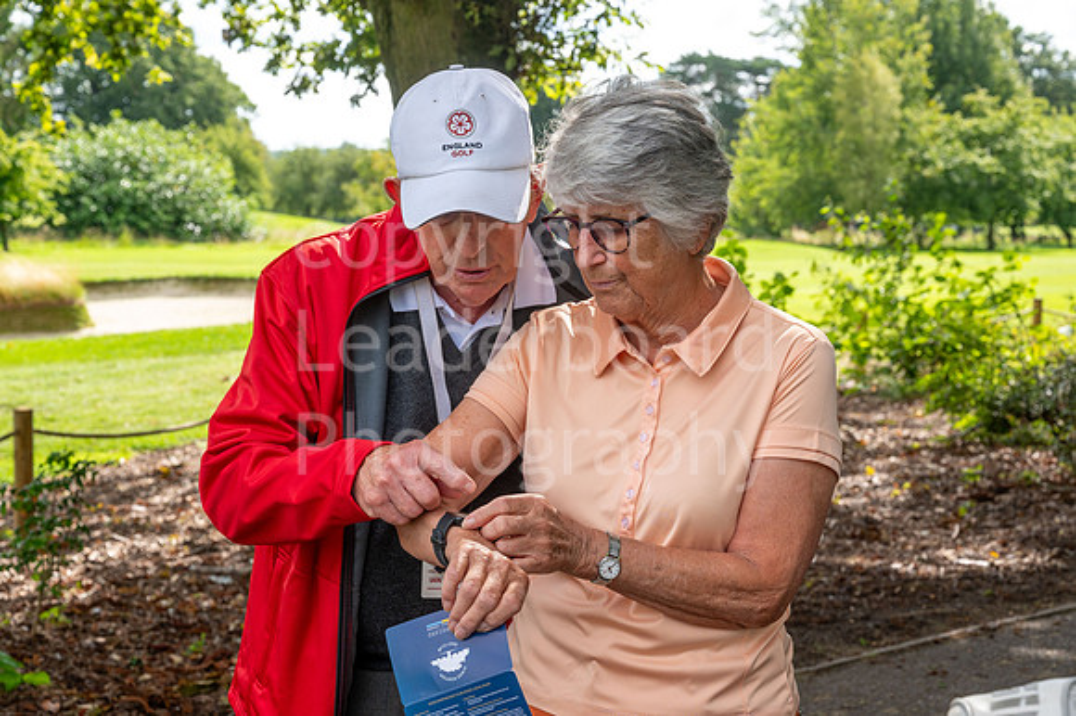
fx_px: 1882
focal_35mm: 63
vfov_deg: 21.5
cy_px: 358
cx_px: 538
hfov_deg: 31.9
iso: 160
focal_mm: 63
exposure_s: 1/160
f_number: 8
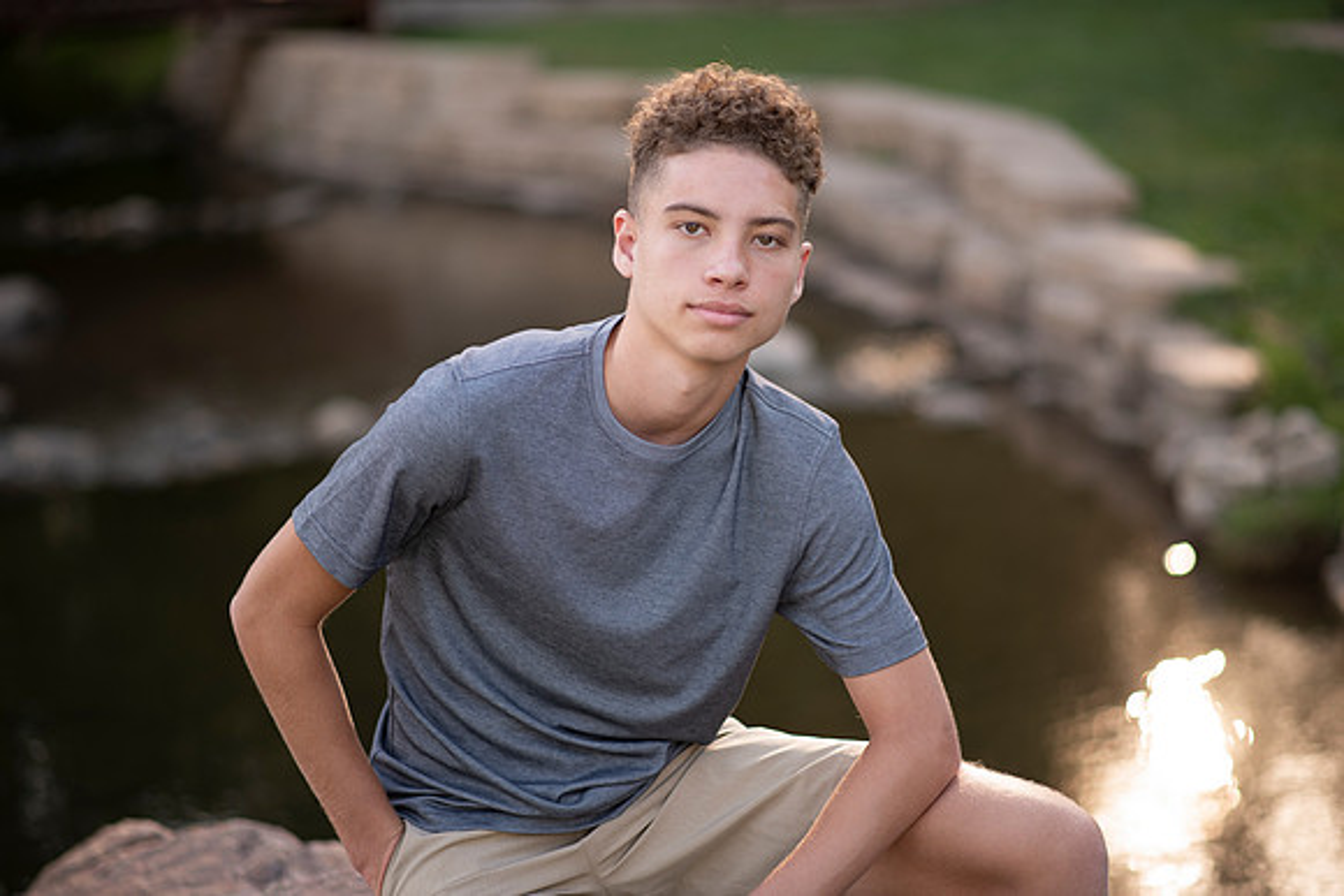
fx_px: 3174
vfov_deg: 16.1
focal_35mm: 85
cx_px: 672
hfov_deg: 23.9
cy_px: 448
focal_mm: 85
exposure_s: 1/320
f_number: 1.8
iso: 125
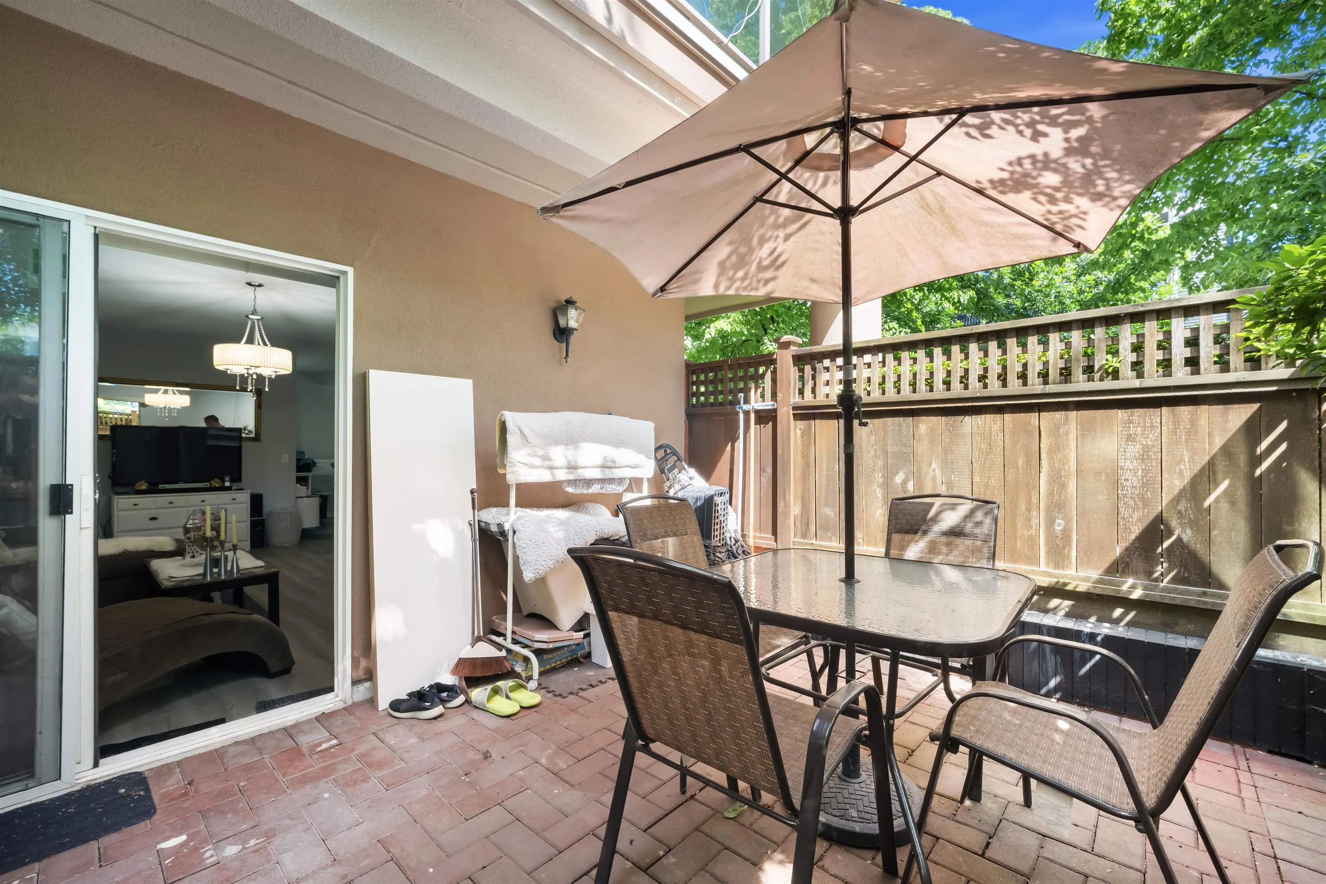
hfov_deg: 106.3
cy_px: 442
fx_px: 497
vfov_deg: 83.3
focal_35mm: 14
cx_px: 663
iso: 250
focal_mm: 9
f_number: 9
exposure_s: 1/3
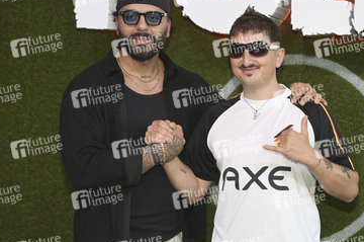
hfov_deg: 24.2
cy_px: 122
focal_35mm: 84
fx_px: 848
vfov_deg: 16.2
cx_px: 212
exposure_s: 1/250
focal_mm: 67
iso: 800
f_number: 4.5
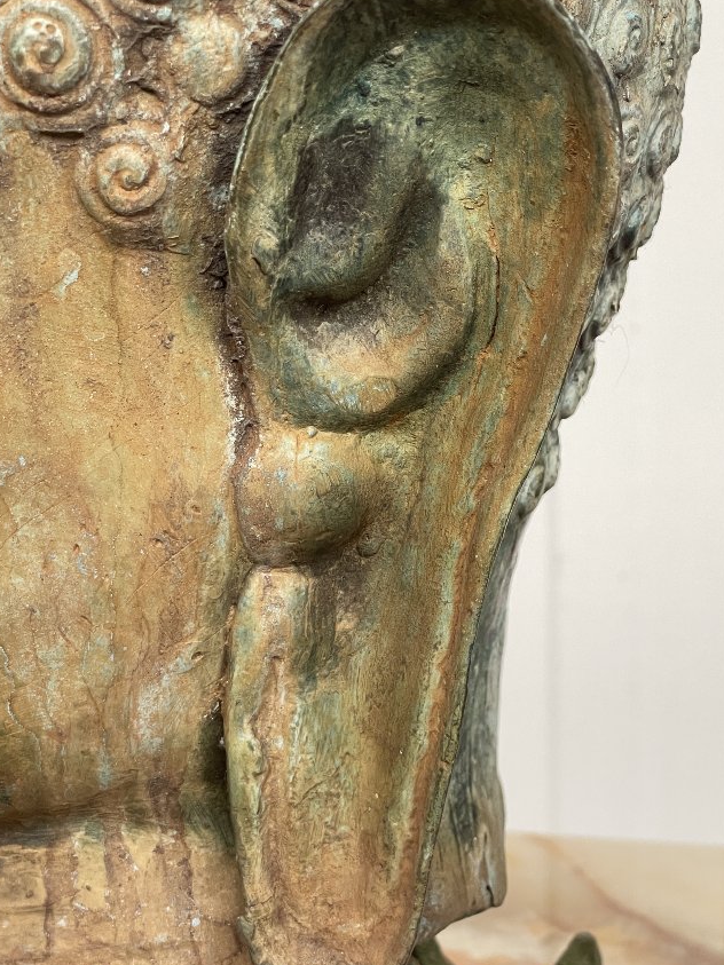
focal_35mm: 74
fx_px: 2064
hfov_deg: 19.9
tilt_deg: -8.7
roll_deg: +1.8
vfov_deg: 26.3
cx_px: 355
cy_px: 459
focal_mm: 6
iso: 125
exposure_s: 1/122
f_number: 2
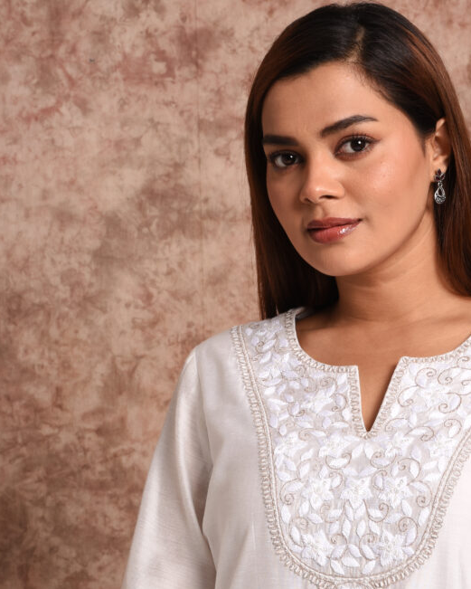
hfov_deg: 14.2
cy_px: 482
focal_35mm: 108
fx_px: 1881
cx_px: 384
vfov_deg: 17.6
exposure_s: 1/125
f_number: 11
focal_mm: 50
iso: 80
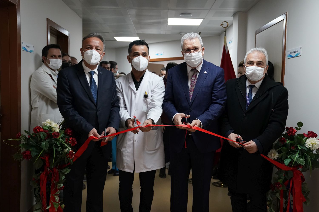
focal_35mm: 37
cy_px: 106
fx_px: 328
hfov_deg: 51.9
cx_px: 160
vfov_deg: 35.9
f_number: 3.5
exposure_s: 1/400
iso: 4000
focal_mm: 37
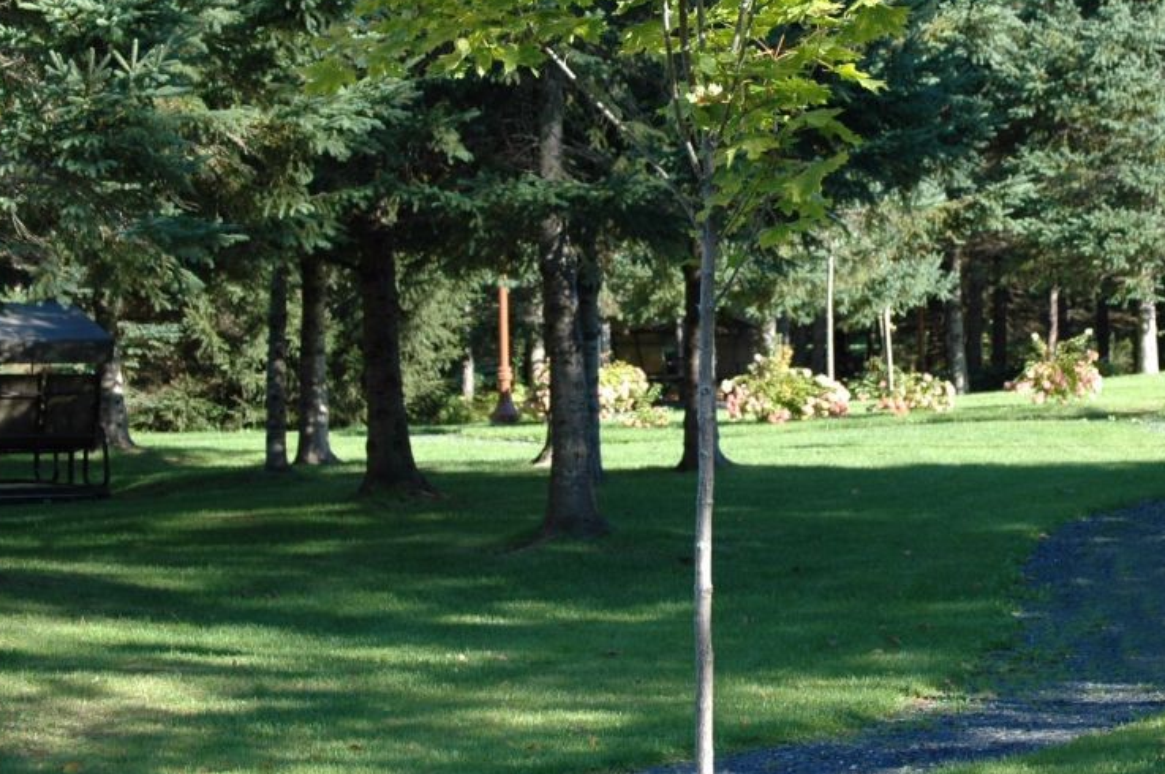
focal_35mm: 115
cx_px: 684
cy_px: 339
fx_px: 3708
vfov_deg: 11.9
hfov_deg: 17.8
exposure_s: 1/160
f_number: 6.3
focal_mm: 55
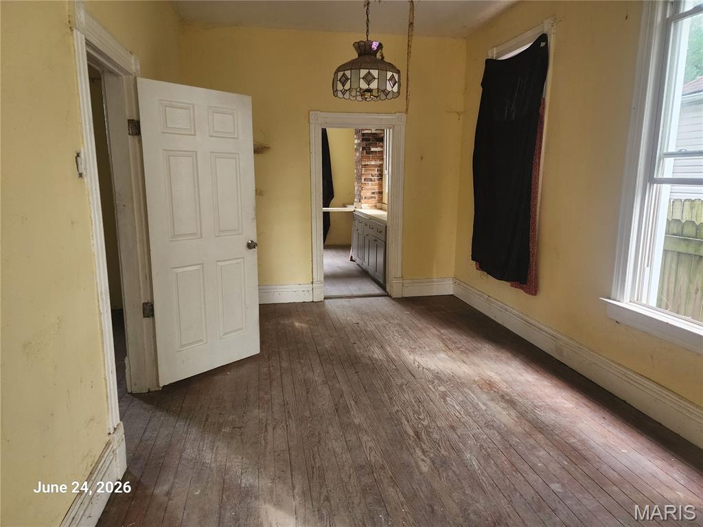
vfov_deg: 58.9
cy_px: 264
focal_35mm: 23
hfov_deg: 73.9
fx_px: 467
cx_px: 352
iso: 250
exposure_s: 1/120
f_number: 1.8
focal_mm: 6.4
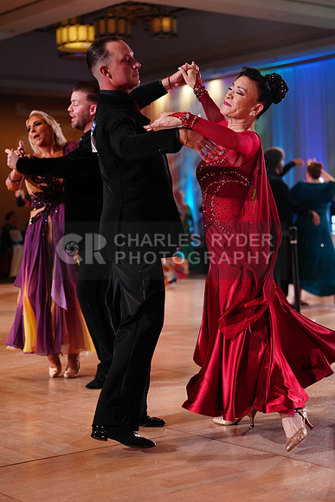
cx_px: 168
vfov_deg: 28.8
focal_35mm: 70
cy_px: 251
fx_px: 976
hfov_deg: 19.5
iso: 2000
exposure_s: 1/640
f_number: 2.8
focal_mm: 70
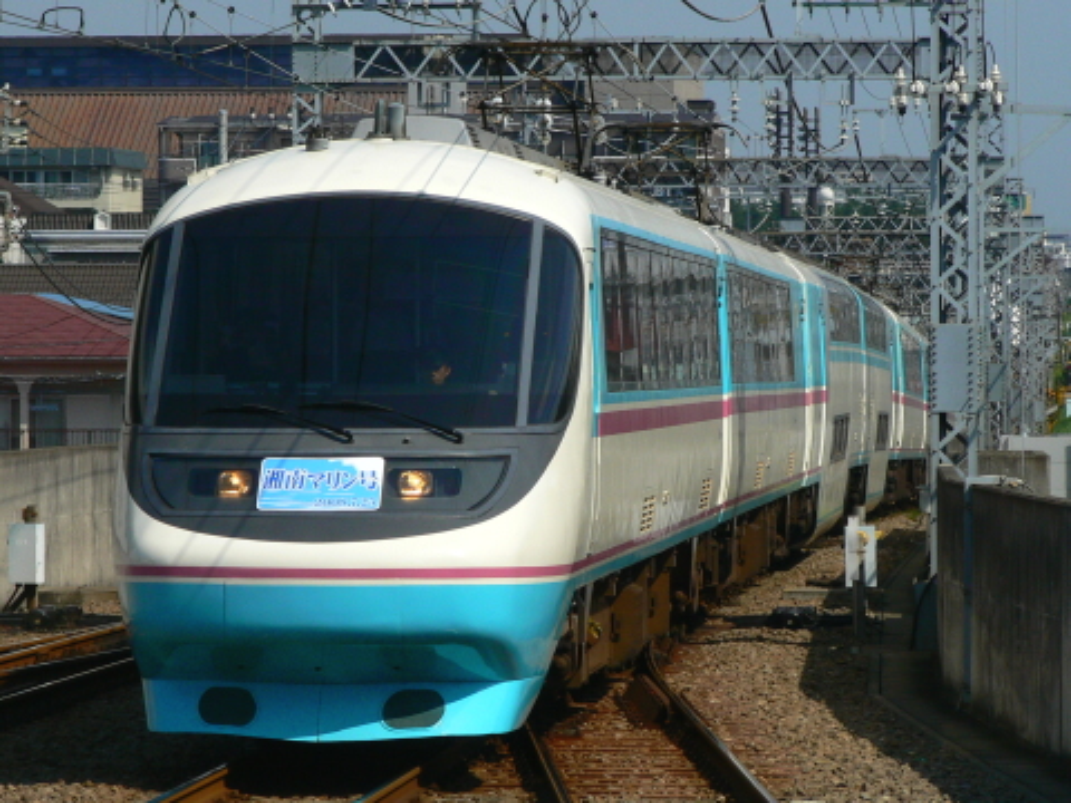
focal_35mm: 190
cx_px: 536
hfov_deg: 10.4
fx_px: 5878
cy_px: 402
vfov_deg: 7.8
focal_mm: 31.6
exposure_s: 1/800
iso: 80
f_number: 6.3
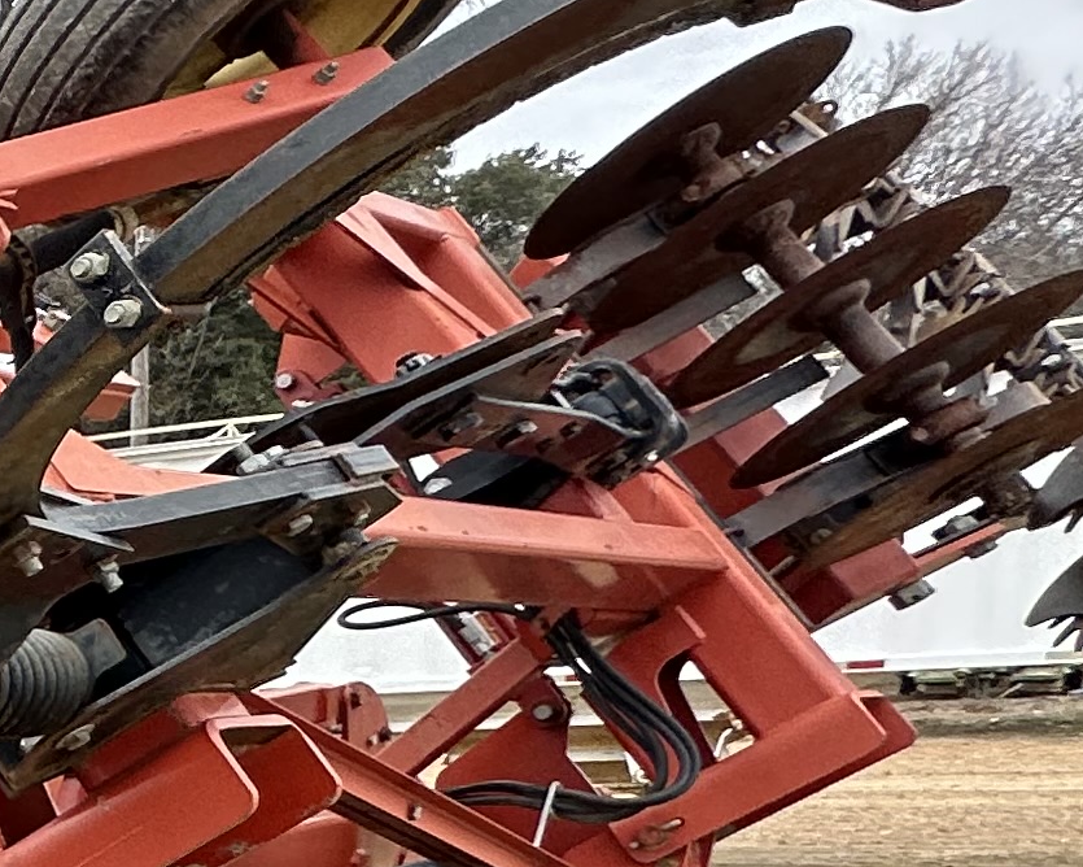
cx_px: -1193
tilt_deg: -8.3
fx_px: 2115
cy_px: 1044
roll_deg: +5.1
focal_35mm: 66
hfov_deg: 17.7
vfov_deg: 21.5
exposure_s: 1/284
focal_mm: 2.22
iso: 40
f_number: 2.2
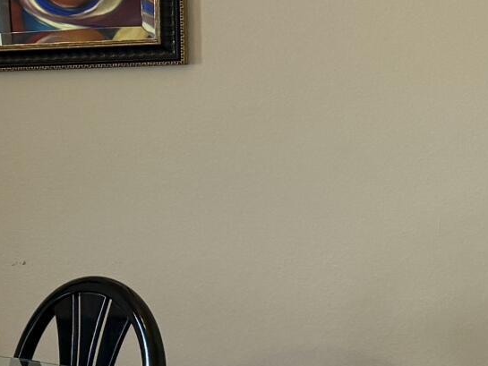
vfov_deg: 11.2
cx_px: -651
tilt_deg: -2.2
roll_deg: +1.4
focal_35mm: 132
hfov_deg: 12.2
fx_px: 1861
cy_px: 162
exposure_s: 1/140
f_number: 1.78
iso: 200
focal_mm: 6.76
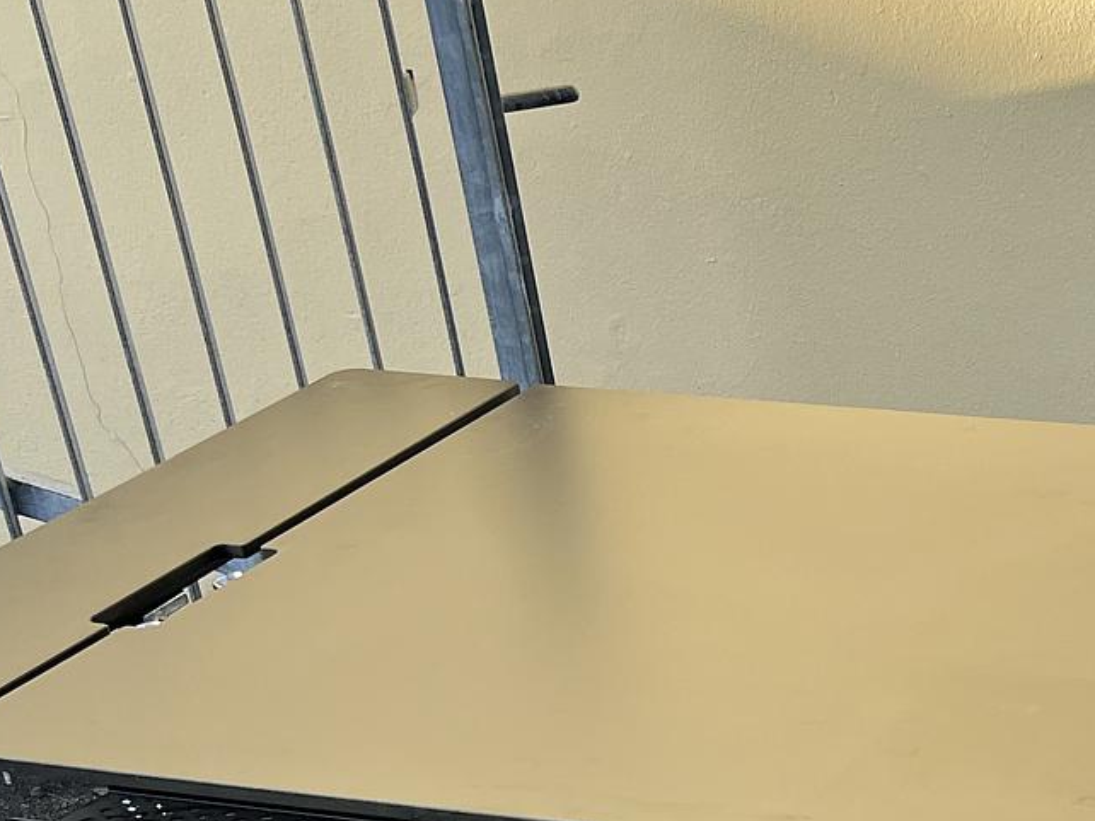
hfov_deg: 22.2
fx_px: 2561
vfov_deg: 17.2
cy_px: 1041
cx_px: 1332
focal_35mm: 81
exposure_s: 1/814
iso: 50
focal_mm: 5.7
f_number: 1.5
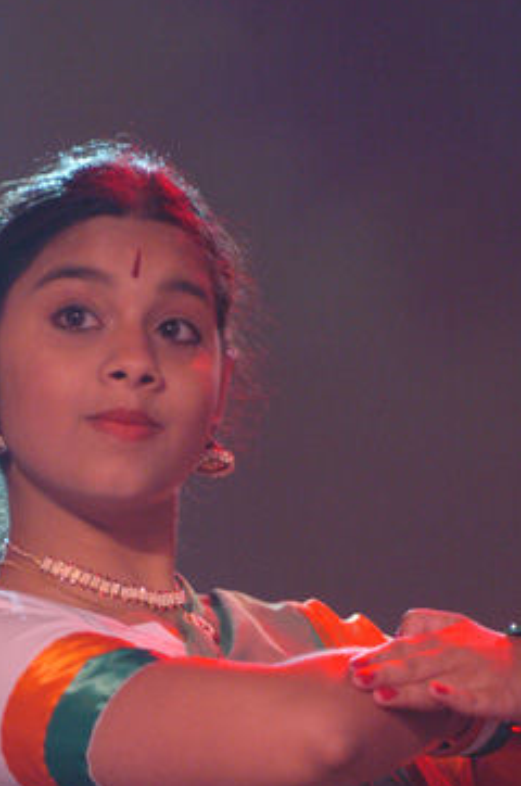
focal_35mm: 497
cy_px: 634
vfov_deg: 4.2
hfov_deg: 2.8
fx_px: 10830
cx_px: 214
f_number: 2.8
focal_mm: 200
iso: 800
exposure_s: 1/160
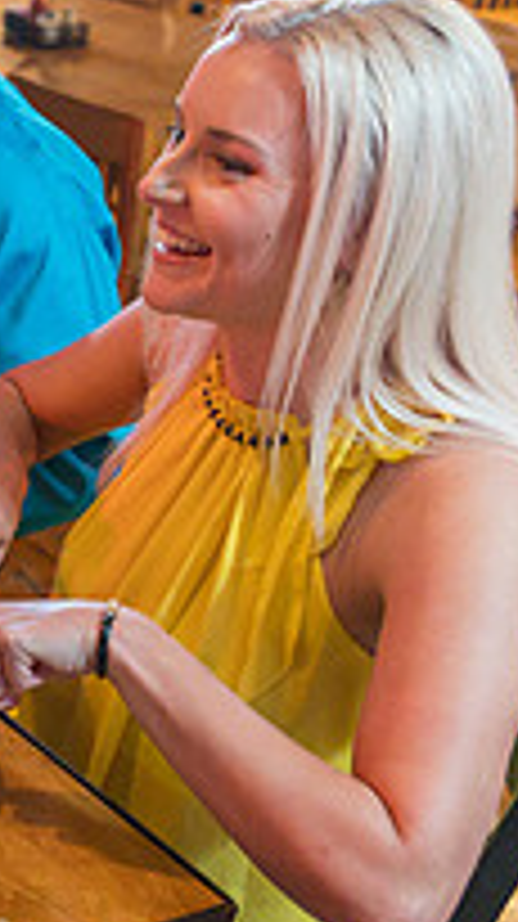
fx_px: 1957
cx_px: -532
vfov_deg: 26.5
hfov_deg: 13.0
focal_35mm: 80
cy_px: 526
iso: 1250
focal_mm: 27
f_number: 2.8
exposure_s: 1/50
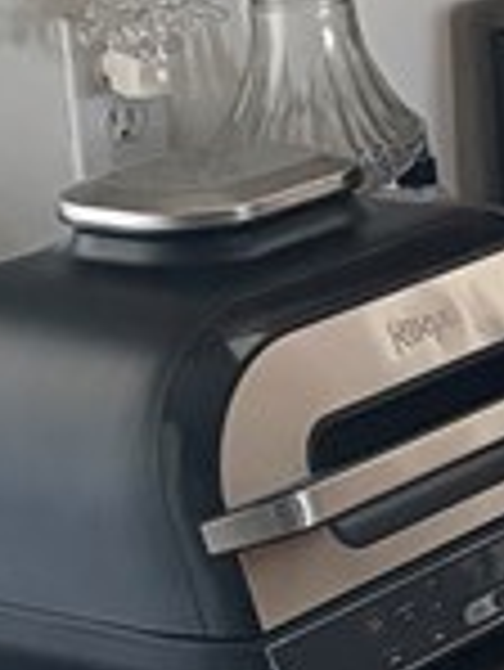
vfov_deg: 11.0
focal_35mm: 179
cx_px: 1242
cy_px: 135
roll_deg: +2.6
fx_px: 3470
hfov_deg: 7.7
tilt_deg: -13.4
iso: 500
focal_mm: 5.96
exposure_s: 1/52
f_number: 1.6
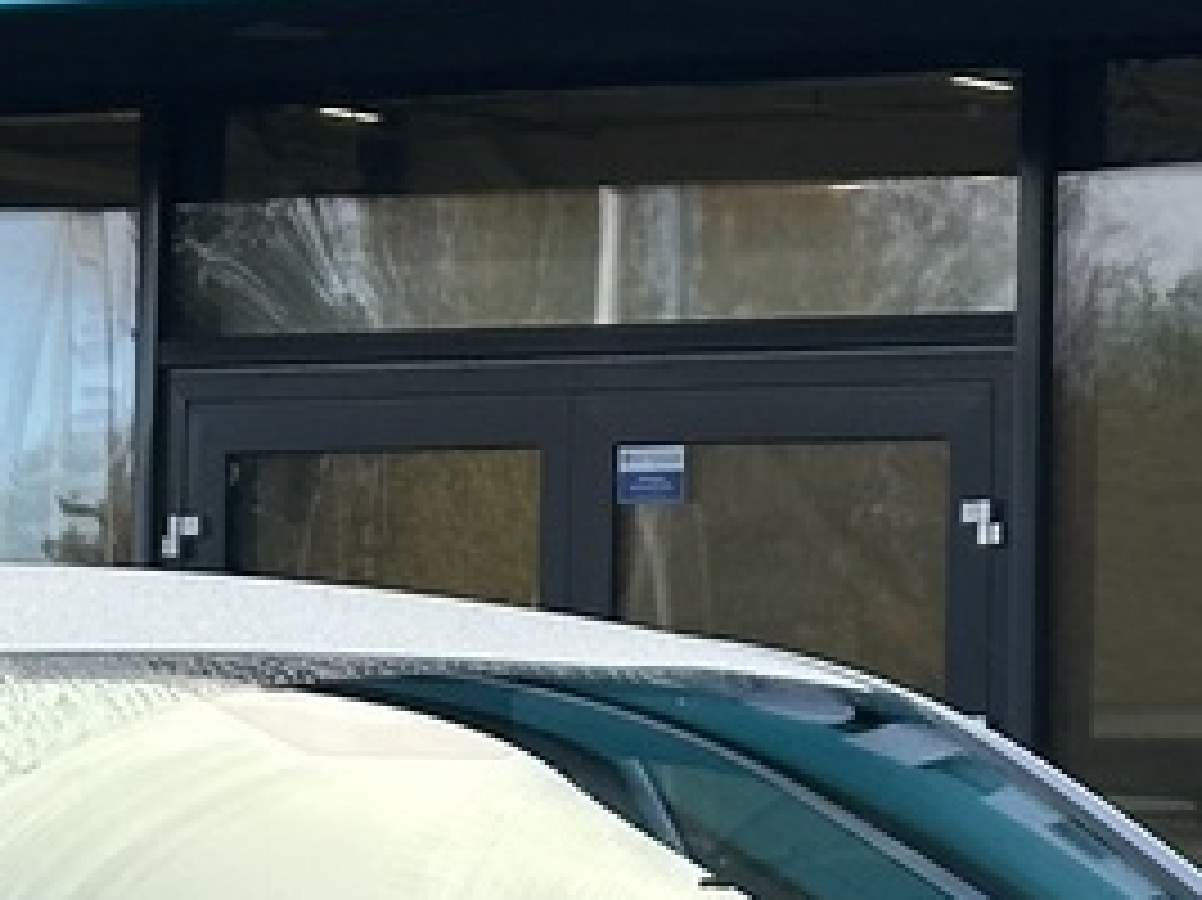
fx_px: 8989
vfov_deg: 5.7
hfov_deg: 7.6
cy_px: 1116
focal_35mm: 259
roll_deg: -1.9
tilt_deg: -0.9
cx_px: 486
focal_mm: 6.86
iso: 64
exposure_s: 1/1497
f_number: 1.78
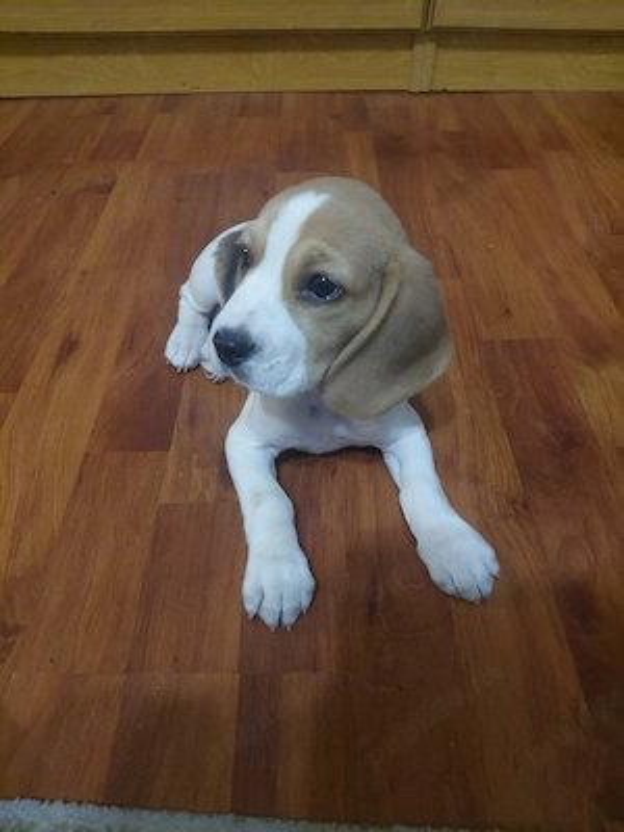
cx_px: 312
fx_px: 601
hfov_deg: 54.9
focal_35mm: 25
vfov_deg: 69.4
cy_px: 416
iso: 640
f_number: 1.8
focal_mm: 4.69
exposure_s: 1/25.1
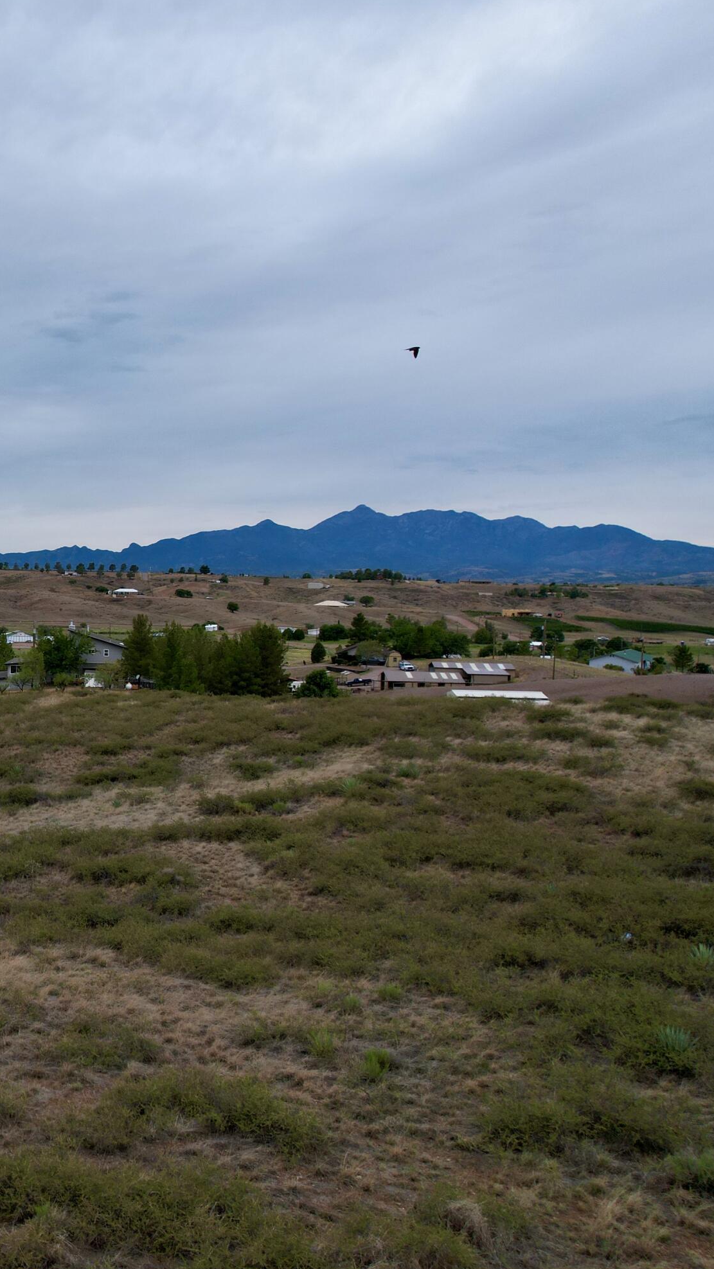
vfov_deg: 56.6
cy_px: 635
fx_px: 1178
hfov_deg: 29.7
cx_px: -107
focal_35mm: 35
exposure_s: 1/2000
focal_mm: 8.38
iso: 120
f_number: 2.8
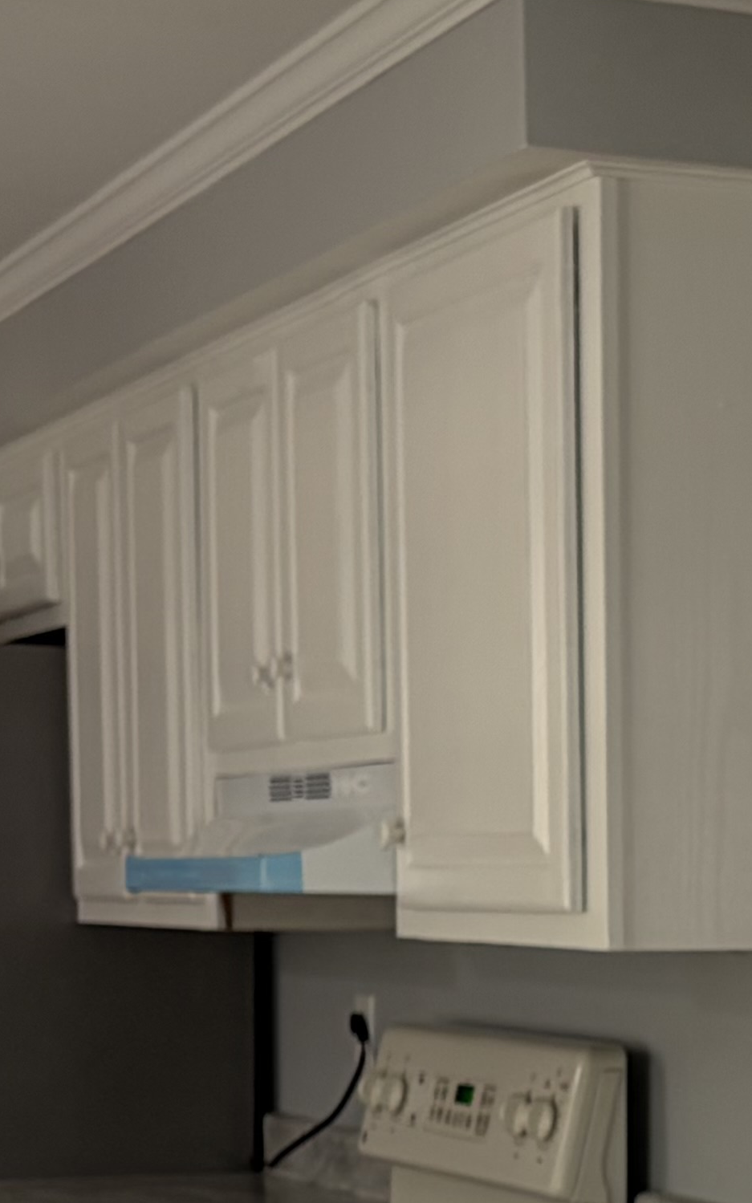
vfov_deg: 19.3
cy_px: 1161
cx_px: 954
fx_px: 3443
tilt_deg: -4.6
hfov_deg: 12.1
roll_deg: +0.3
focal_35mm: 105
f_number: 1.6
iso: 80
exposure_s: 1/121
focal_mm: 5.96
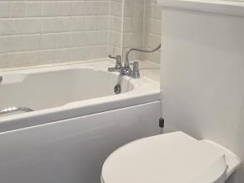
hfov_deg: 42.0
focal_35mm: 45
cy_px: -49
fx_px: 317
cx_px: 113
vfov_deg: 27.4
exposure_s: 1/60
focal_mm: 2.2
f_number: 1.9
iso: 250
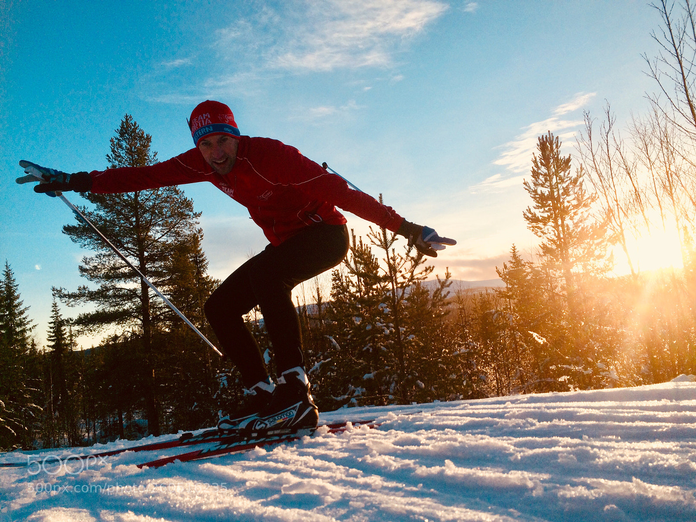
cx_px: 348
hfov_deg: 61.7
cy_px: 261
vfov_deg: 48.2
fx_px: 583
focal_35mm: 29
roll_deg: +7.6
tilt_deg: +6.8
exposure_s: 1/1786
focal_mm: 4.15
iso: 32
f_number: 2.2
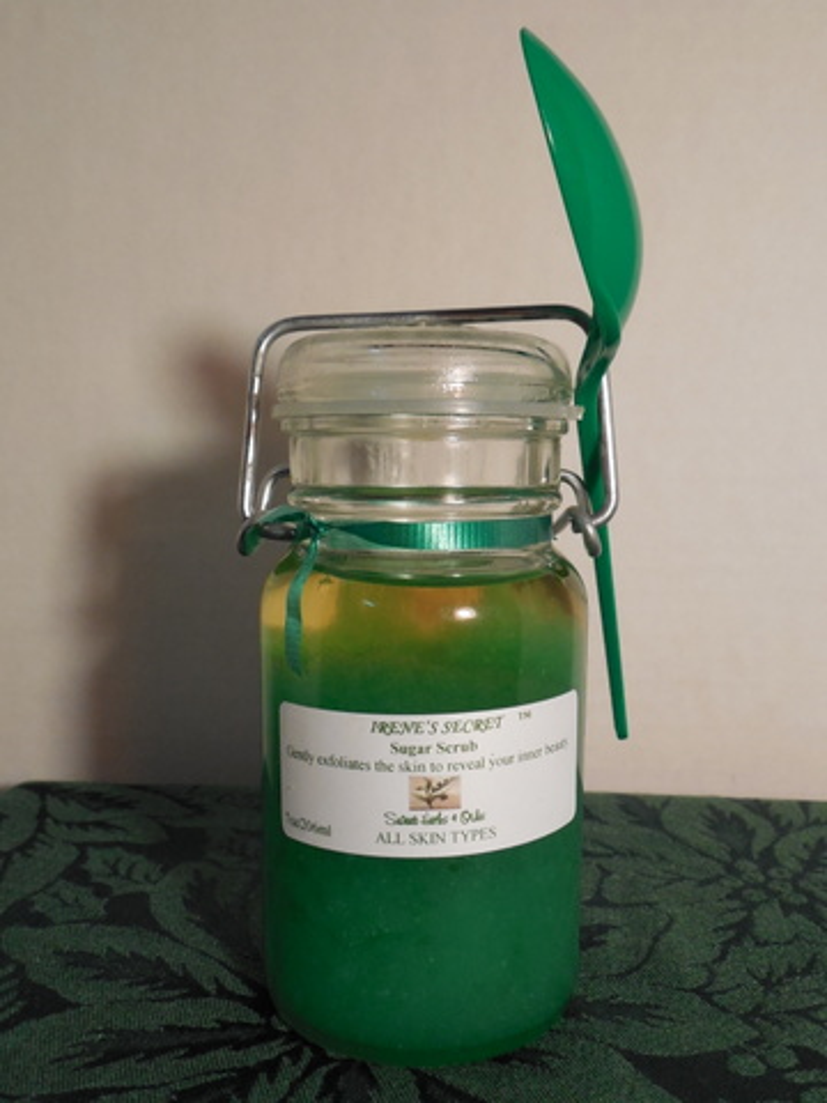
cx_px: 414
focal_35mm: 31
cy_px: 552
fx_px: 987
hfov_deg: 45.4
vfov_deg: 58.4
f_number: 3.6
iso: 400
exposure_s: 1/25
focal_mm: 5.6
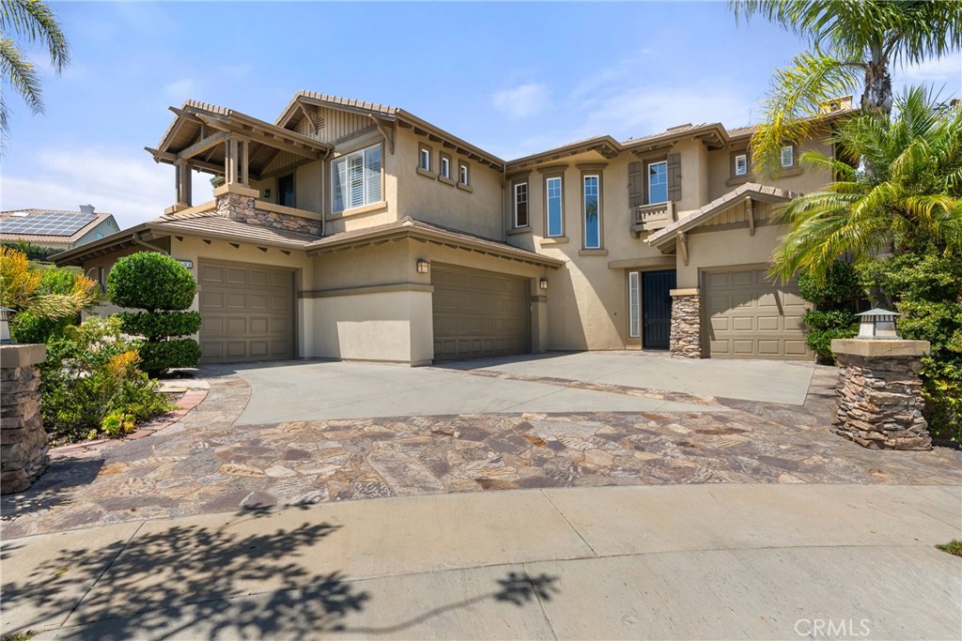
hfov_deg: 93.3
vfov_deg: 70.5
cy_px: 320
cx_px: 481
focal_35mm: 17
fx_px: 454
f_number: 9
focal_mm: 17
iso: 320
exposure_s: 1/640
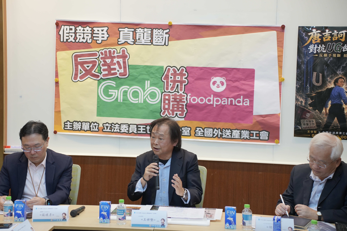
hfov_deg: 27.0
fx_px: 723
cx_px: 174
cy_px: 116
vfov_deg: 18.2
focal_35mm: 75
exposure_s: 1/200
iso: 1000
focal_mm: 75
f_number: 3.2
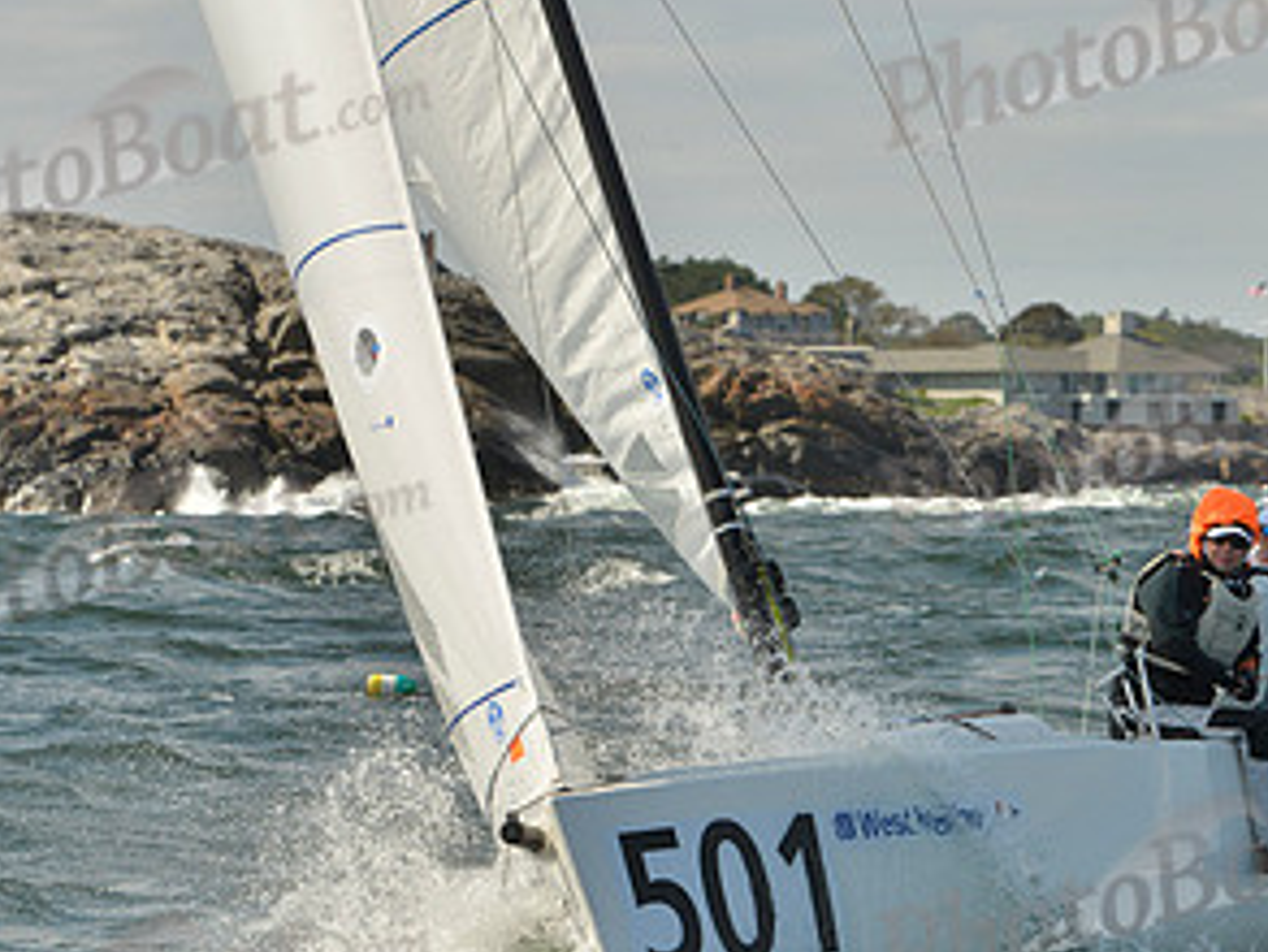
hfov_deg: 6.7
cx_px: 658
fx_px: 10810
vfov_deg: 5.0
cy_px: 720
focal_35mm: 295
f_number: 9
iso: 400
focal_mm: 155
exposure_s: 1/1600
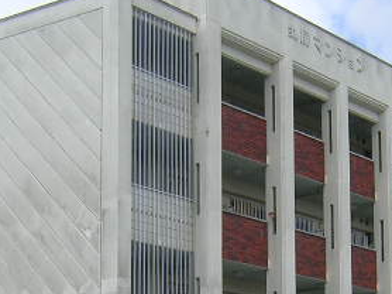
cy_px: 286
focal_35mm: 99
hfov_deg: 19.7
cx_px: 312
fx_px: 1120
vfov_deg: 14.7
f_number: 5.6
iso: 100
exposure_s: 1/206
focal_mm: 5.6
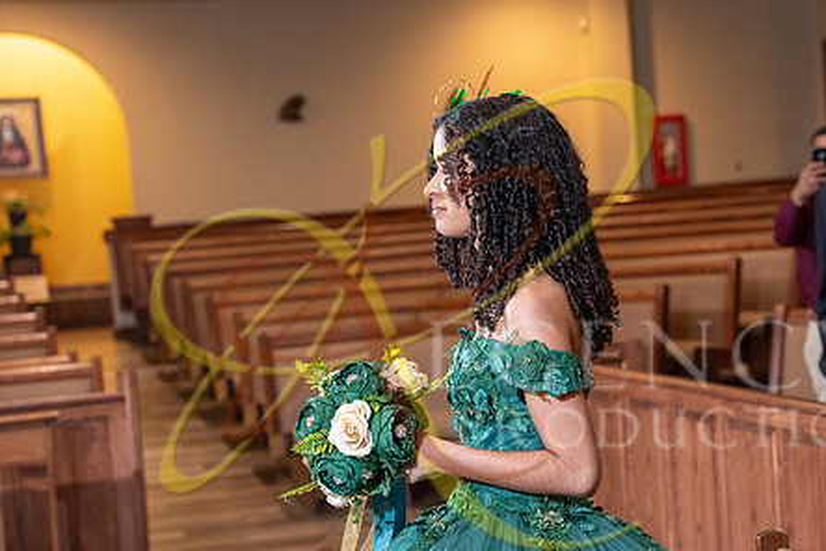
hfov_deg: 20.8
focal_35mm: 98
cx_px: 508
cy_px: 316
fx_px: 2248
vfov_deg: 14.0
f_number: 4.5
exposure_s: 1/125
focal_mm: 75
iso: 5000
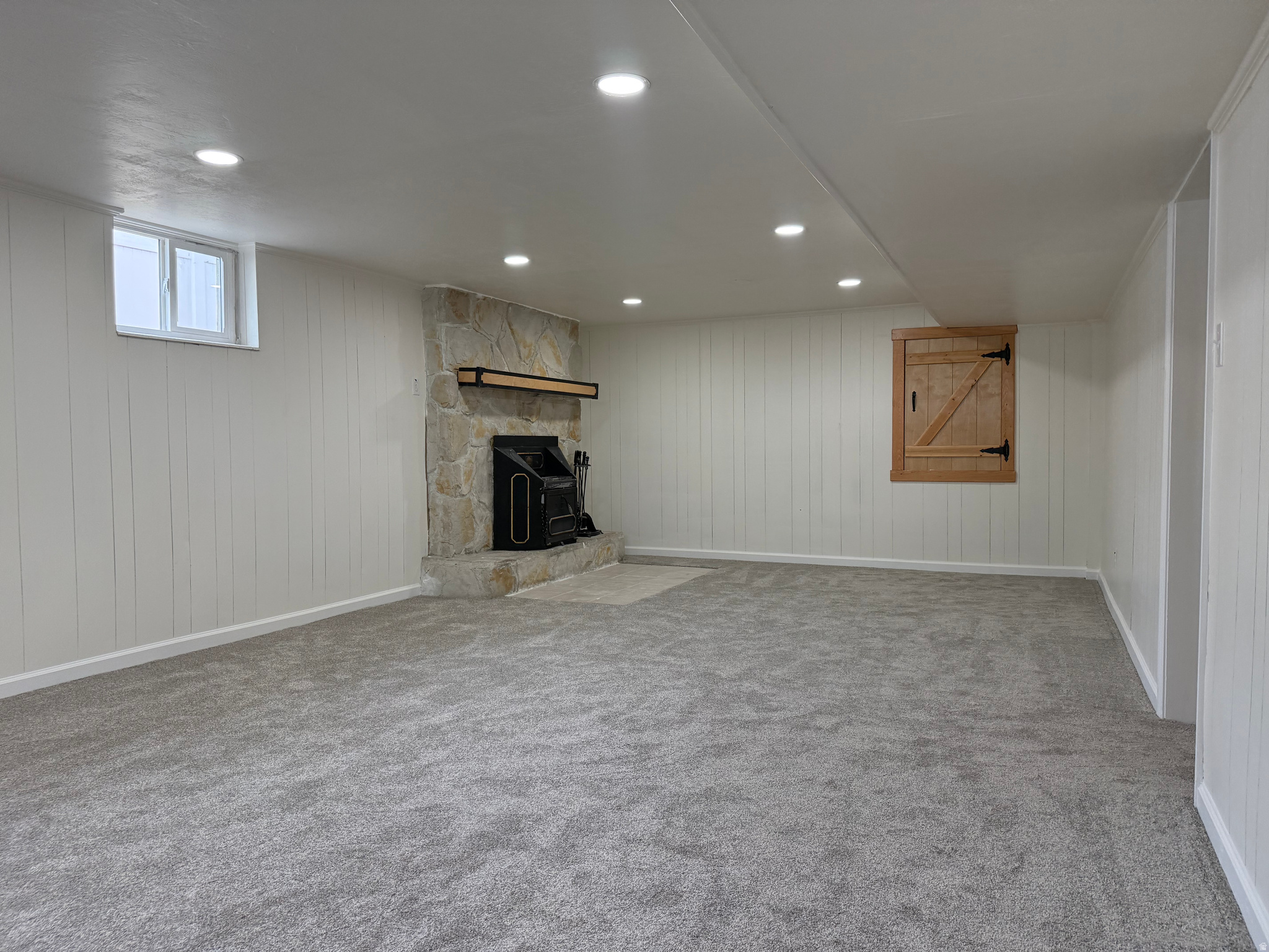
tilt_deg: -1.6
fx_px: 880
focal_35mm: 24
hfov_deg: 71.6
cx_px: 634
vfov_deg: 56.8
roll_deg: +0.4
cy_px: 476
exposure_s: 1/229
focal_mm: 6.76
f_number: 1.78
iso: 200
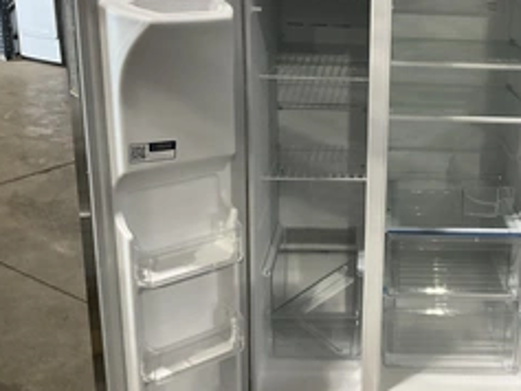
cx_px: 409
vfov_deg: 29.5
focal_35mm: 49
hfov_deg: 37.6
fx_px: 738
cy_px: 132
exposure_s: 1/60
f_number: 1.8
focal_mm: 3
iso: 250
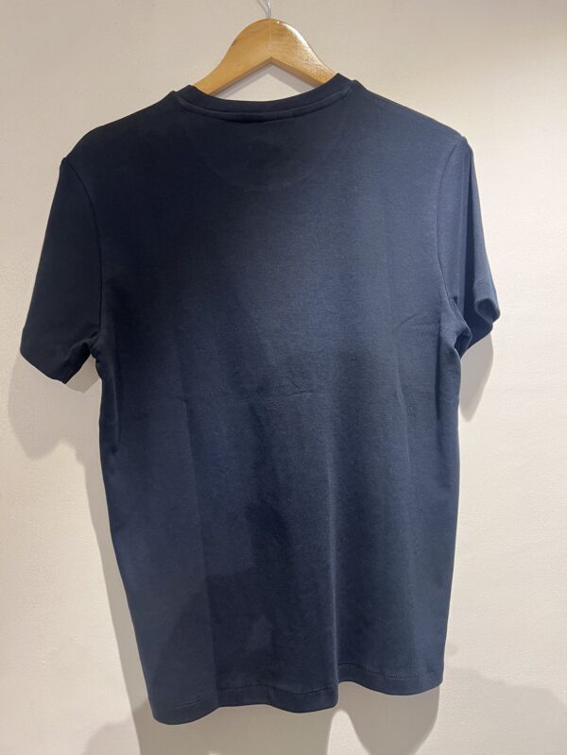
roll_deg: +0.7
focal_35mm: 26
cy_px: 378
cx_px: 284
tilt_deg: -1.7
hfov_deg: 53.1
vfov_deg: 67.3
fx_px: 568
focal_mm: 5.7
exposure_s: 1/50
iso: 125
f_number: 1.5
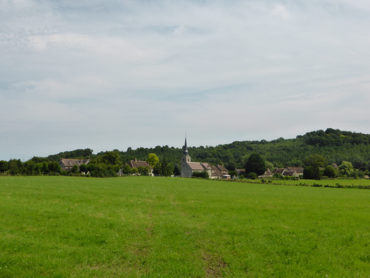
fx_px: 438
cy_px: 139
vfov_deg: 35.1
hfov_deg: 45.8
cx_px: 185
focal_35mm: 41
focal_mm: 7.4
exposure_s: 1/1300
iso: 160
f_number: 3.9
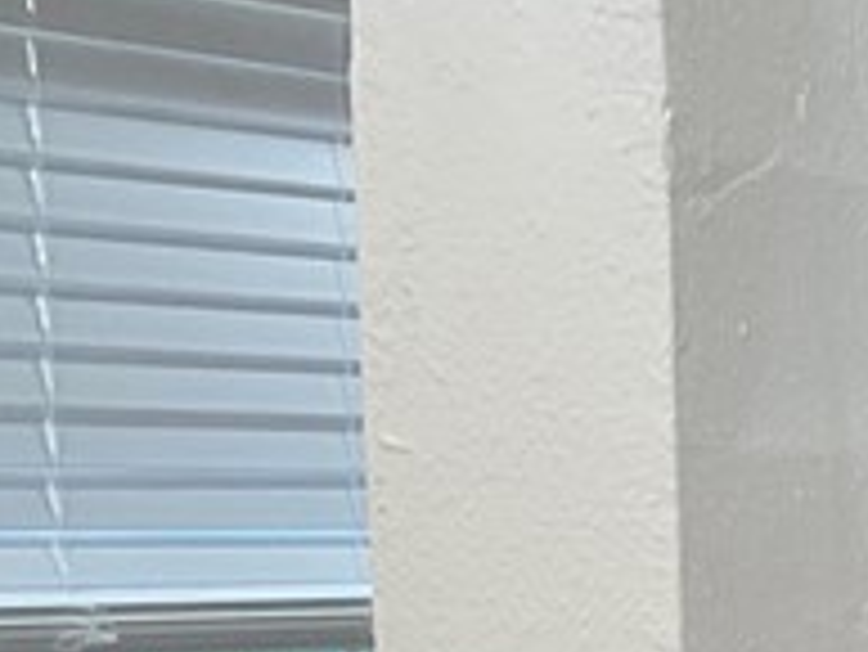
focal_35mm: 154
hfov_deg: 10.7
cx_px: 2177
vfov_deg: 9.2
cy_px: 1138
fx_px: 3864
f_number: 1.8
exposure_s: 1/60
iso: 80
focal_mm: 3
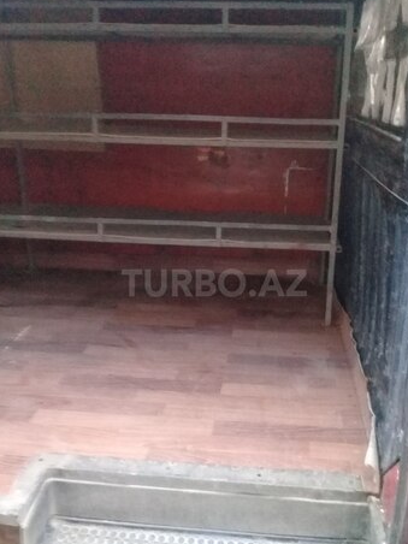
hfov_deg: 41.8
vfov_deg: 53.9
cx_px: 214
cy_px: 283
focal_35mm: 34
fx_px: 534
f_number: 2.2
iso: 800
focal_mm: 3.3
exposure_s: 1/17
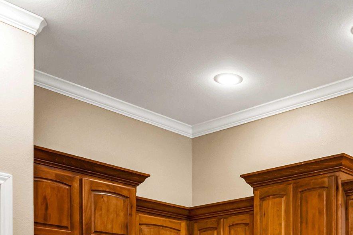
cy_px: 332
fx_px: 578
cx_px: 281
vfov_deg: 20.4
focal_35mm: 59
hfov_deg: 33.0
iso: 800
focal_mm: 17
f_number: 8
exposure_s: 1/60
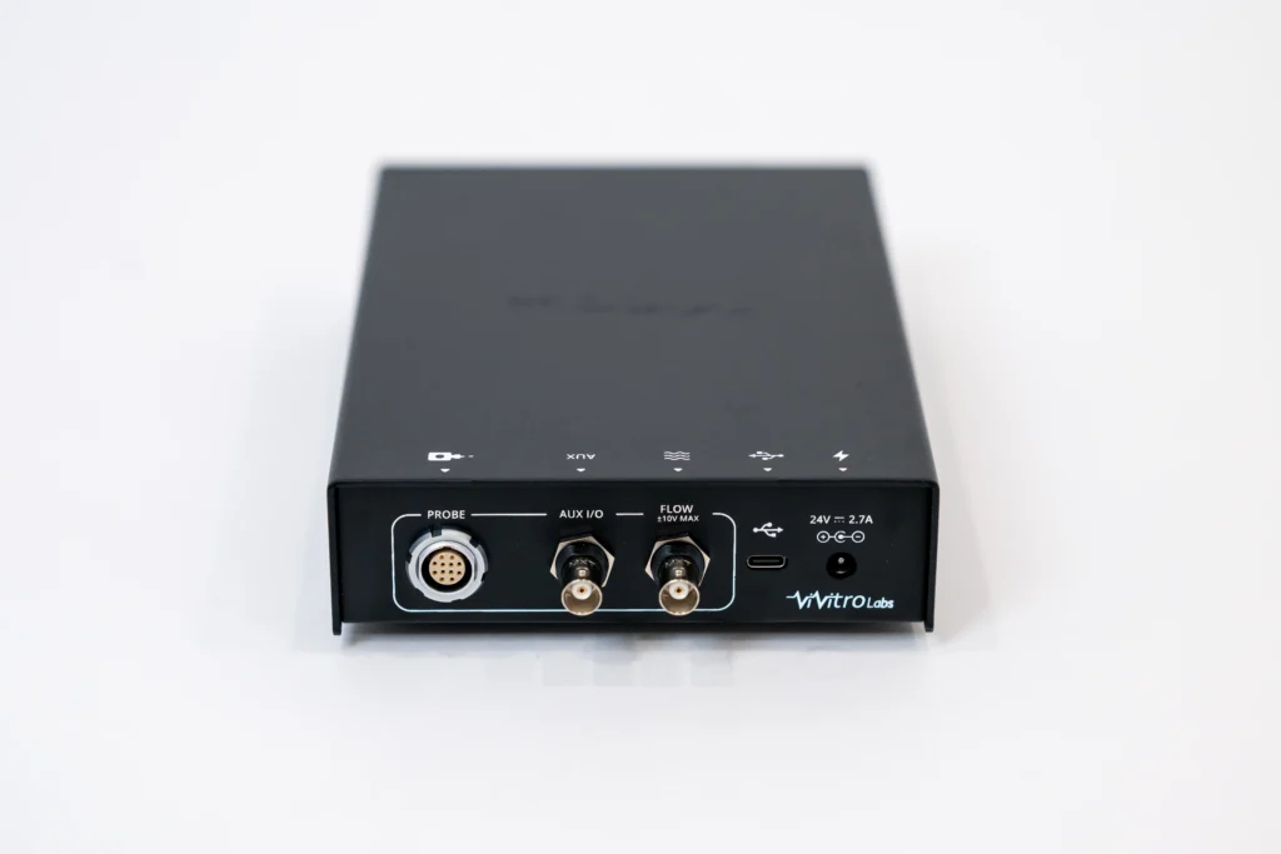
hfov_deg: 23.9
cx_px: 640
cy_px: 427
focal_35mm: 85
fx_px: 3025
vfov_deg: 16.1
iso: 400
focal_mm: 85
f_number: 3.2
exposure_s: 1/320
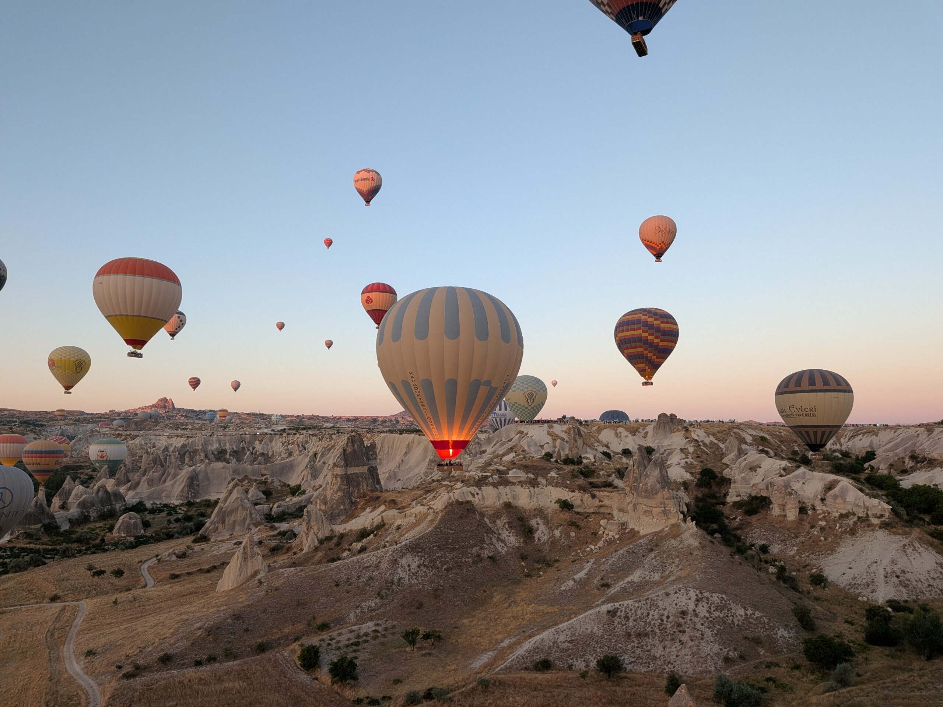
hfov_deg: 71.6
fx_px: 654
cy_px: 354
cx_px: 472
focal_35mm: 24
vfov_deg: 56.8
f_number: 1.7
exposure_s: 1/227
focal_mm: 4.53
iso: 46
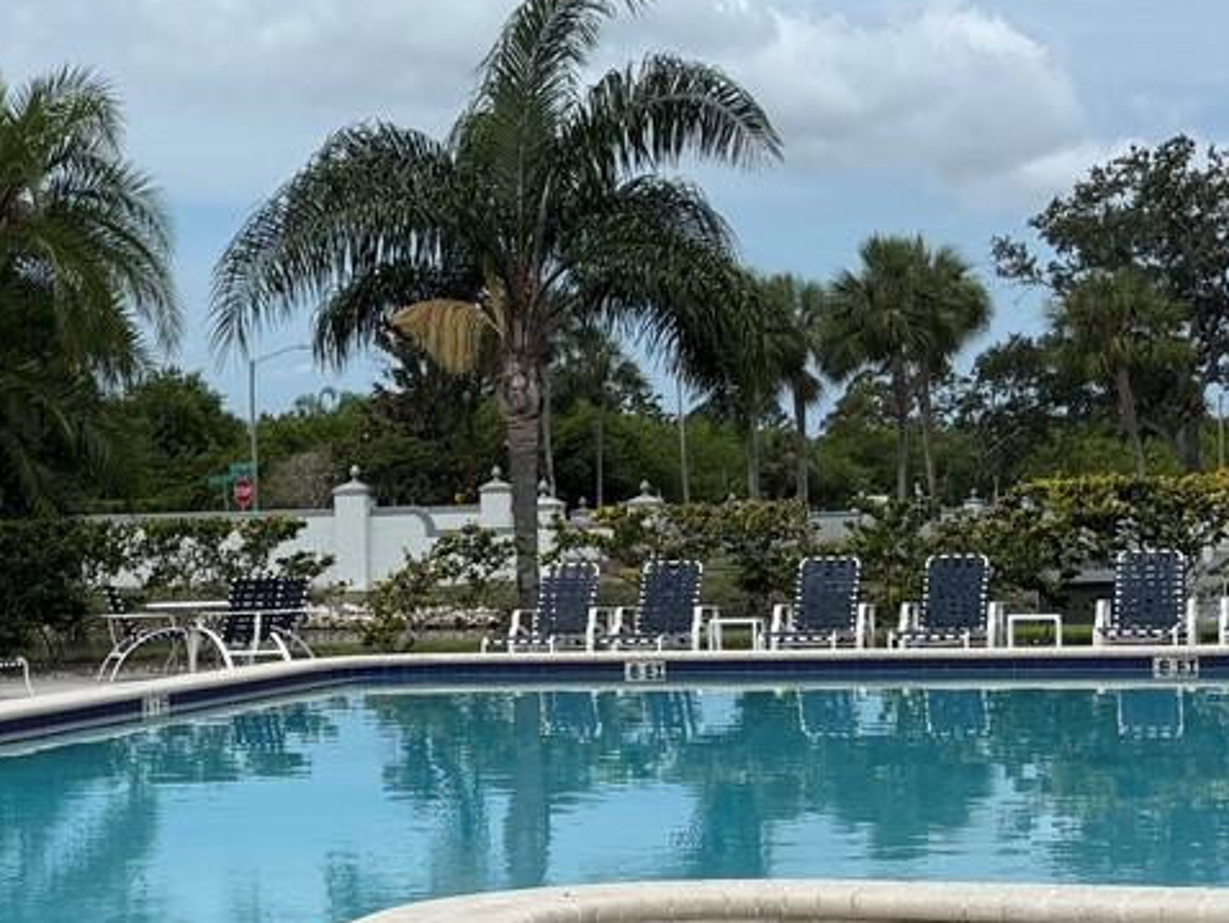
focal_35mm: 87
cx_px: -18
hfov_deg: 21.6
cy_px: 722
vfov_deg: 16.9
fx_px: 3090
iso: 50
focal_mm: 5.96
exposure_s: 1/5618
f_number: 1.6
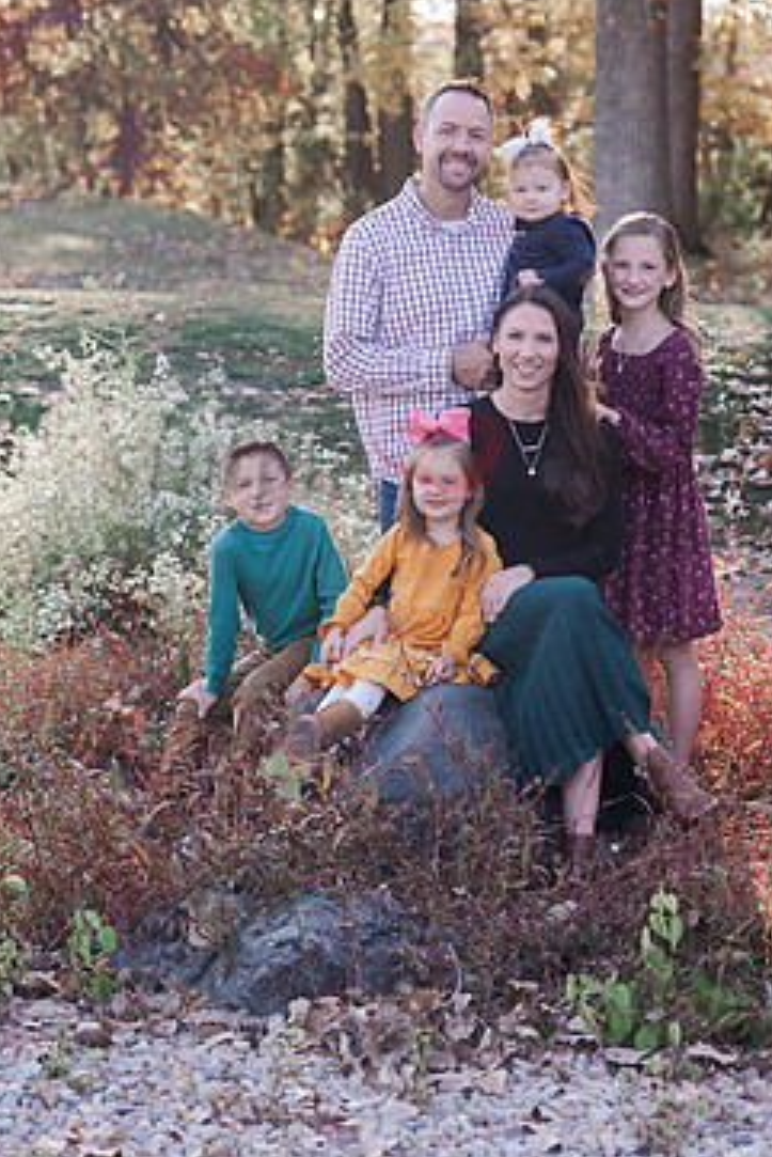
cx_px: 461
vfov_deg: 19.2
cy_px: 458
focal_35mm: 106
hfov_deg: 12.9
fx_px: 3406
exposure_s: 1/500
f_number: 4
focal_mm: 85
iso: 500
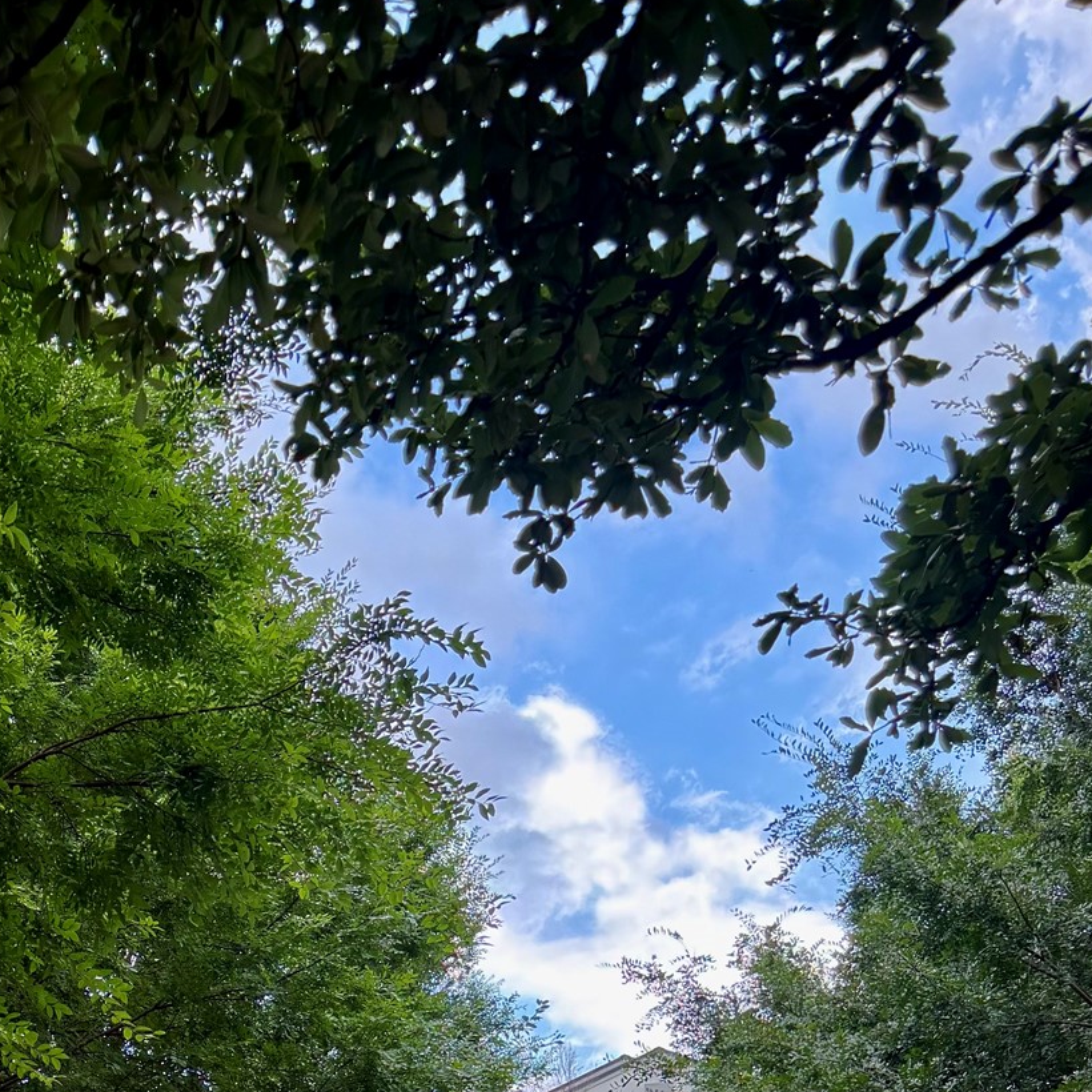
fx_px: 1892
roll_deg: -1.9
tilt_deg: +6.2
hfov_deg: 31.2
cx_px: 193
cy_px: 1302
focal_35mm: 53
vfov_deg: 28.2
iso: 100
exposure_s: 1/528
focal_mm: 6.76
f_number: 1.78
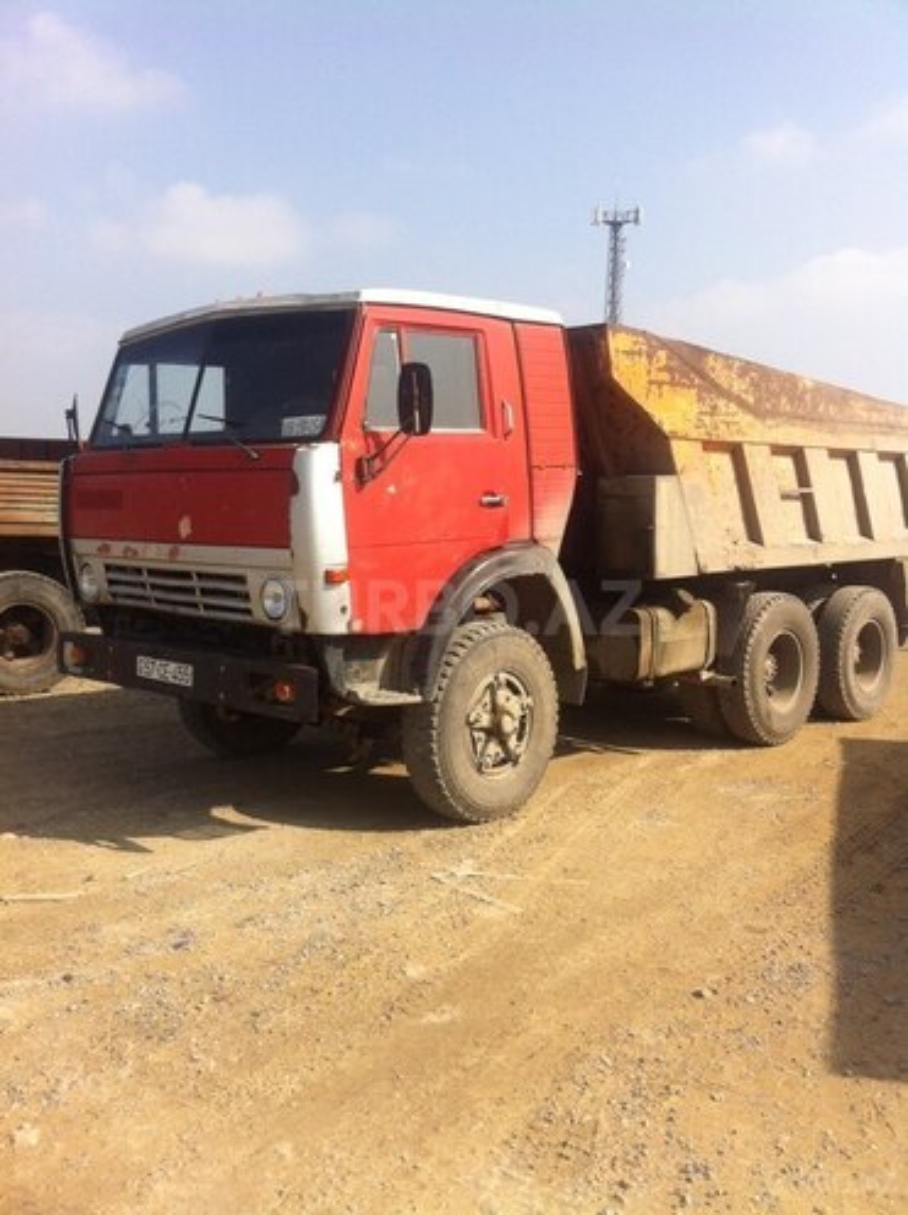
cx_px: 454
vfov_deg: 52.7
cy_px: 608
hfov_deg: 40.6
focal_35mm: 35
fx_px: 1226
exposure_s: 1/1676
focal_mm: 3.85
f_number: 2.8
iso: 80
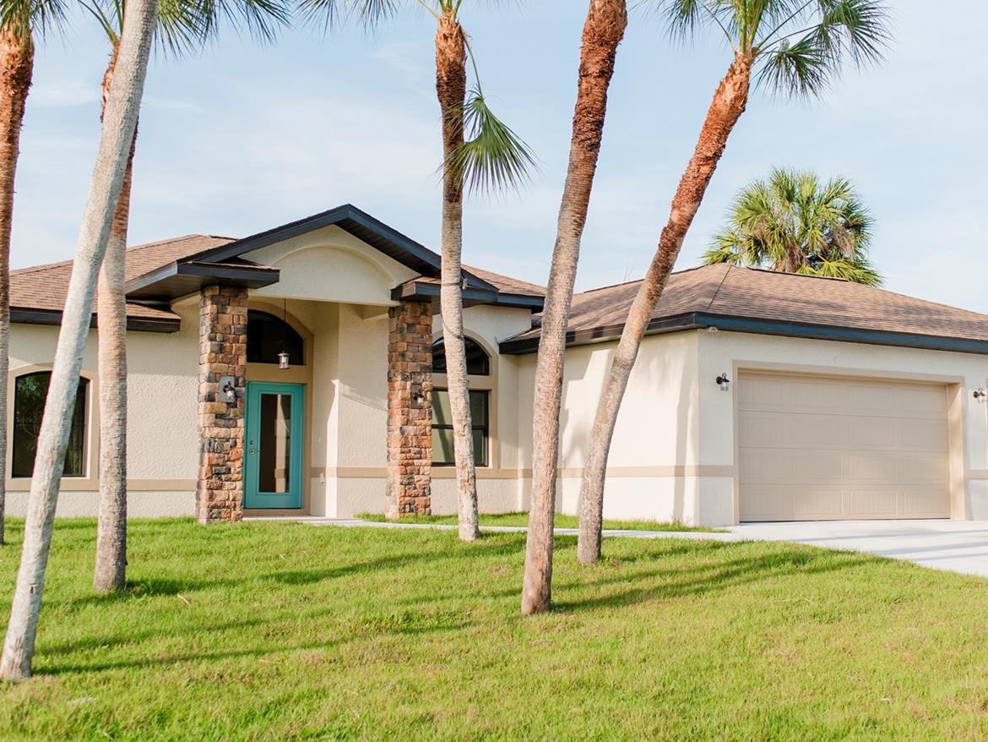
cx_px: 547
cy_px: 364
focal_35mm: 46
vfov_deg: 31.5
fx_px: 1313
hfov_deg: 41.2
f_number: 2.8
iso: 250
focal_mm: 35
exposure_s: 1/2500
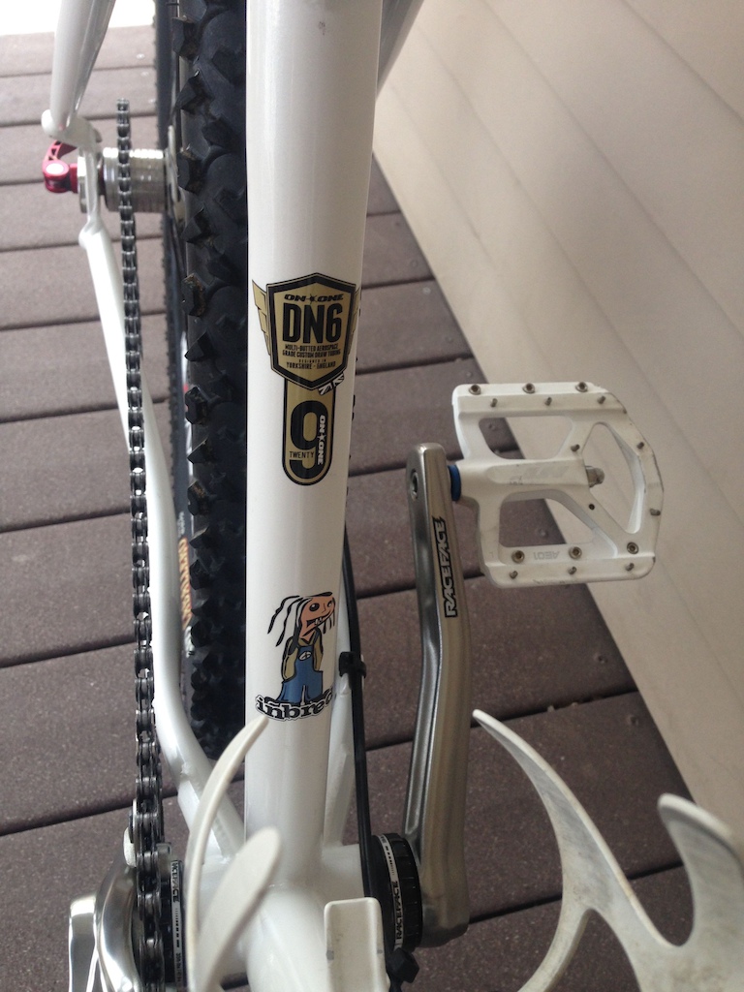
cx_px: 372
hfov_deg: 42.9
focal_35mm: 33
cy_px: 496
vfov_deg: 55.4
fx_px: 946
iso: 64
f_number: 2.4
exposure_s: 1/60
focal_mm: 4.12
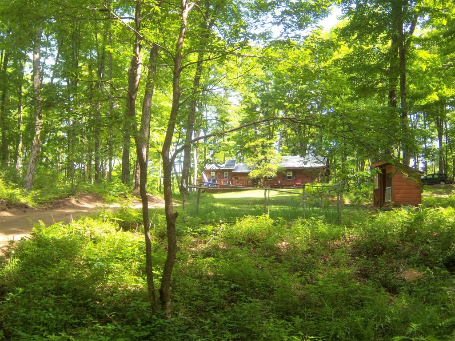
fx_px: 473
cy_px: 170
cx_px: 228
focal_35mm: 36
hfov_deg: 51.4
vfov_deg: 39.7
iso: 80
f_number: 2.8
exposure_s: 1/125
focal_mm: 7.5
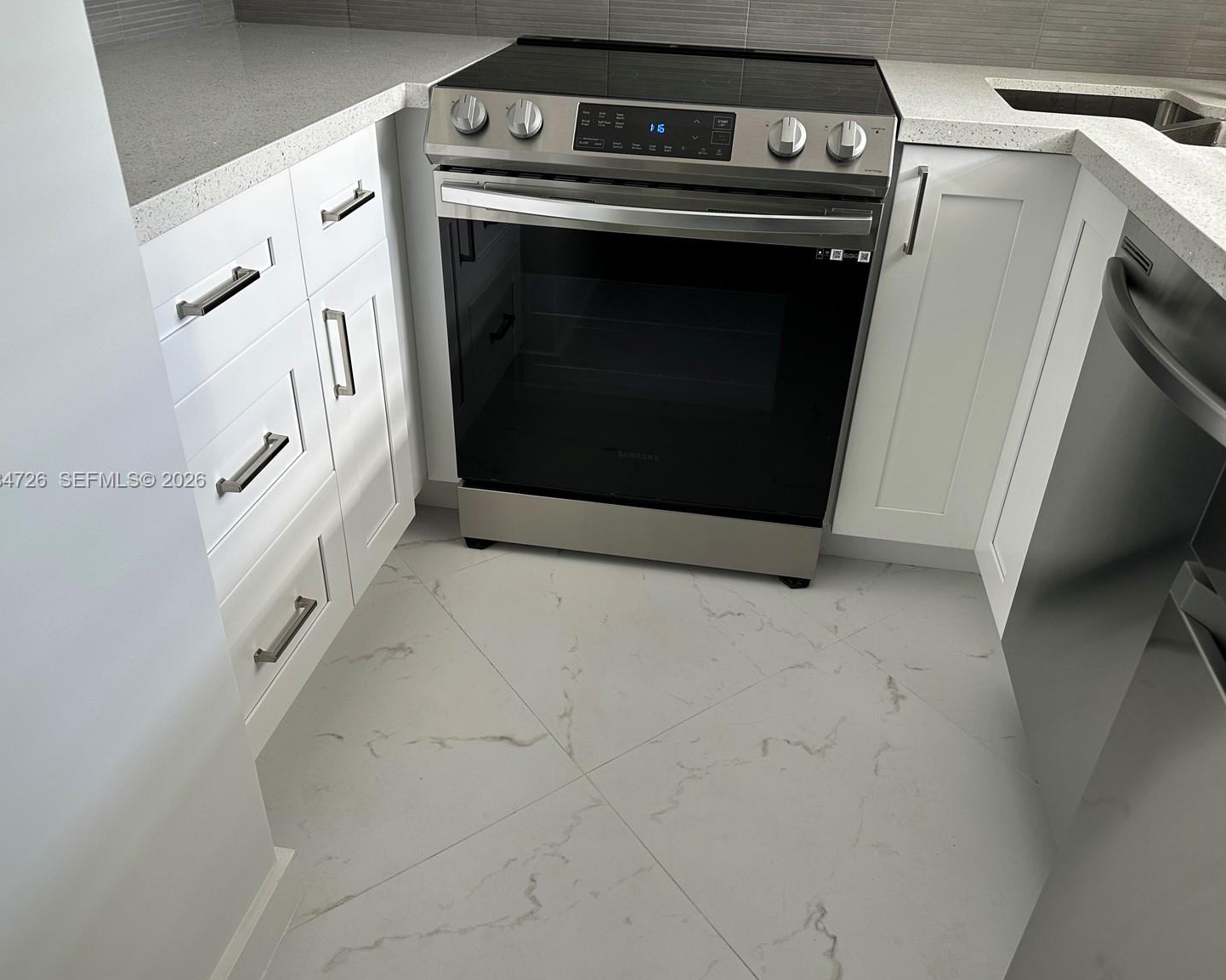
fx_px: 943
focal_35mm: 26
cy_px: 481
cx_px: 621
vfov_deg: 54.9
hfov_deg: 66.0
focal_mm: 6.86
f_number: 1.78
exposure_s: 1/121
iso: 100
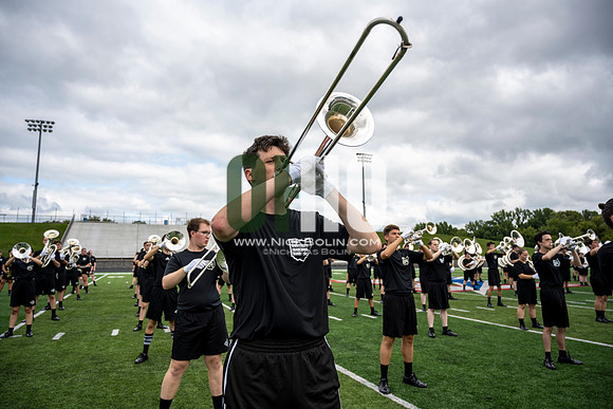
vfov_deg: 53.2
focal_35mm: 24
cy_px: 204
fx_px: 409
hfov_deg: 73.7
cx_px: 306
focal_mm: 24
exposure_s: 1/800
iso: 160
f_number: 4
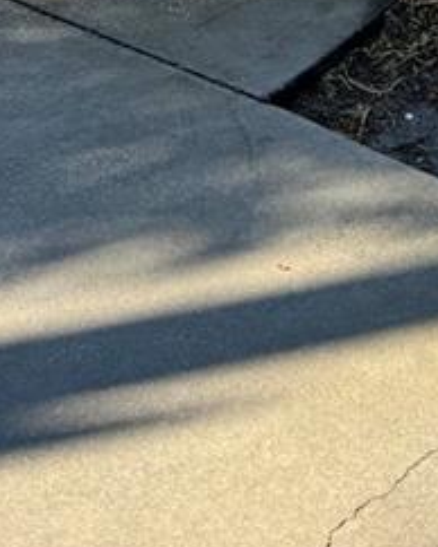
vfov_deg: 13.7
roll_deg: -3.9
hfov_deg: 13.1
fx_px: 1877
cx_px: 429
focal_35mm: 116
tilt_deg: -4.1
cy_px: -594
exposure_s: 1/1238
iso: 80
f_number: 1.78
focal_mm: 6.76
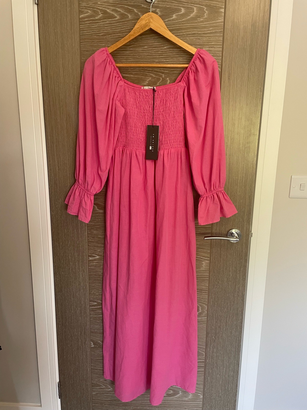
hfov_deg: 53.1
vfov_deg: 67.3
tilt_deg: -12.4
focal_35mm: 26
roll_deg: -0.8
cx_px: 154
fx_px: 307
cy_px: 205
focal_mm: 4.2
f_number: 1.6
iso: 125
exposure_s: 1/50
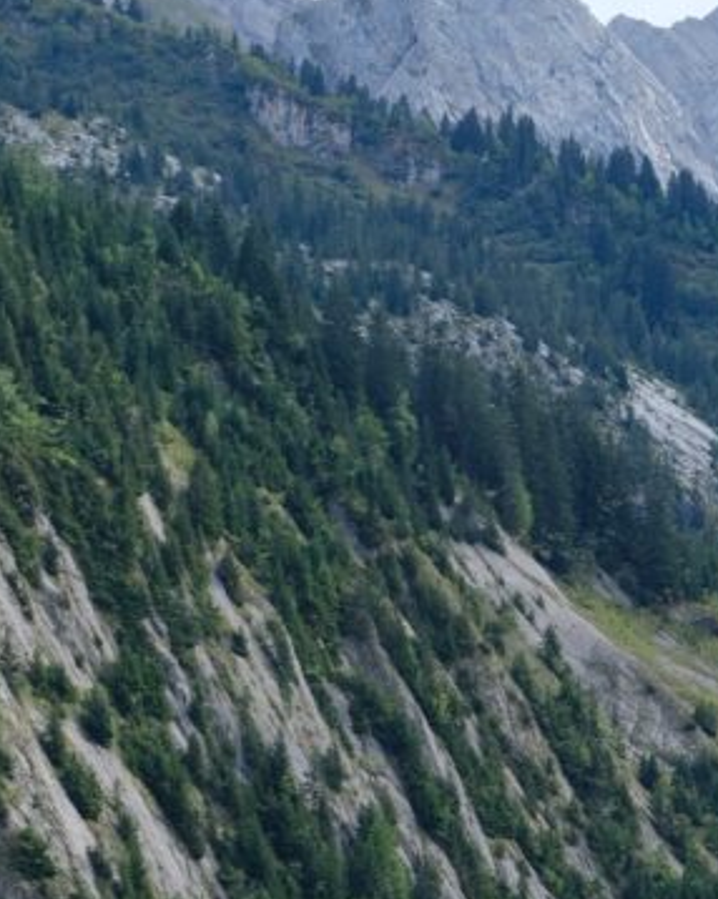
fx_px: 4998
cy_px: 706
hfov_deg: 8.2
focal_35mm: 188
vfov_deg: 10.2
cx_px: 729
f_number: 5.6
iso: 320
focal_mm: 46.6
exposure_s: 1/300
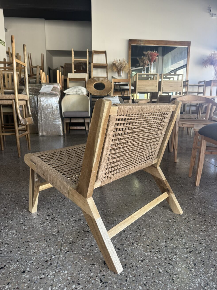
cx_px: 108
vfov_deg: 71.6
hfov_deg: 56.8
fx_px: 201
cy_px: 145
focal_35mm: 24
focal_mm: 6.76
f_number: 1.78
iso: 125
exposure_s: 1/121
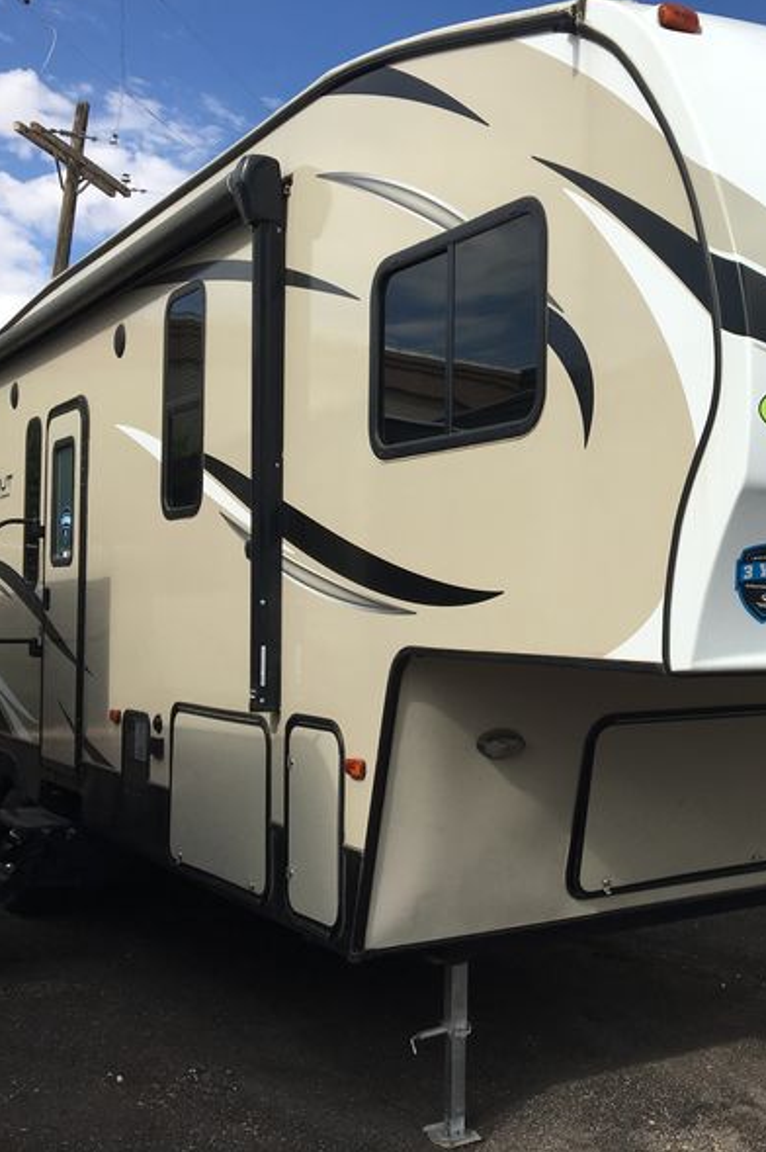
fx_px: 1310
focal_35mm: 41
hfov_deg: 31.4
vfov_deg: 47.4
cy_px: 569
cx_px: 651
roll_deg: +0.2
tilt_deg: +3.1
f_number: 2.2
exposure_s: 1/1748
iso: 25
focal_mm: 4.15
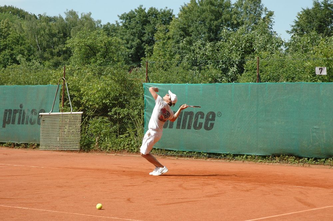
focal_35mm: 82
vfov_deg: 16.5
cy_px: 110
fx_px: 762
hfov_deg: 24.6
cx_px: 166
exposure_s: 1/400
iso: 400
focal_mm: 55
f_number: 10
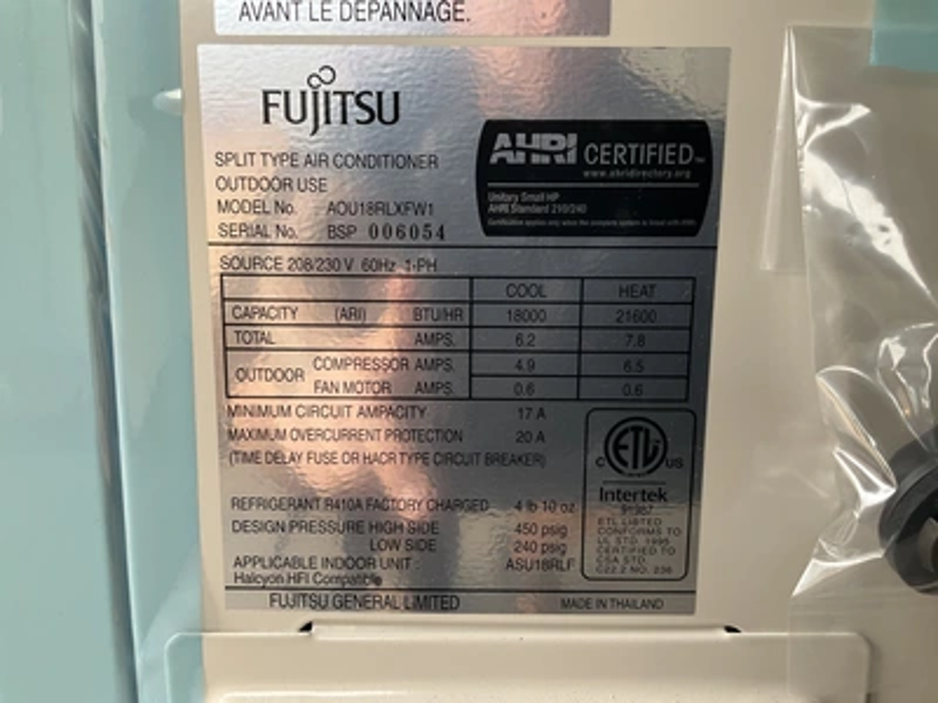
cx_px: 469
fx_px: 786
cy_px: 352
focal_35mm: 29
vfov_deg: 48.2
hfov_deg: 61.7
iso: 40
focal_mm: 3
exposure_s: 1/122
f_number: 1.8
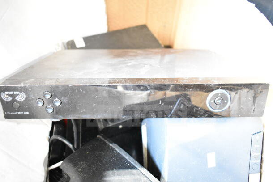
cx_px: 136
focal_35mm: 30
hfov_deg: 61.9
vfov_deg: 43.6
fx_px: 228
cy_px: 91
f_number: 3.5
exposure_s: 1/30
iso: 8000
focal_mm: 20
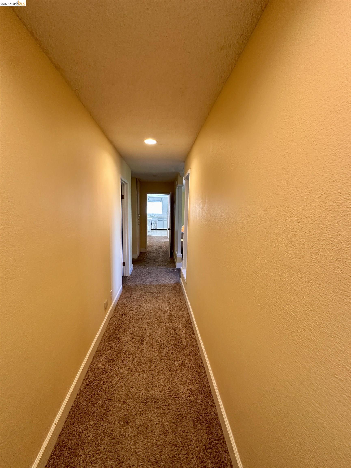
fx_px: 189
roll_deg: -2.5
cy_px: 234
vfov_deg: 102.1
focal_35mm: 14
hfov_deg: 85.7
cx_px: 176
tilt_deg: -6.6
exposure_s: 1/63
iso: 320
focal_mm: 2.22
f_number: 2.2
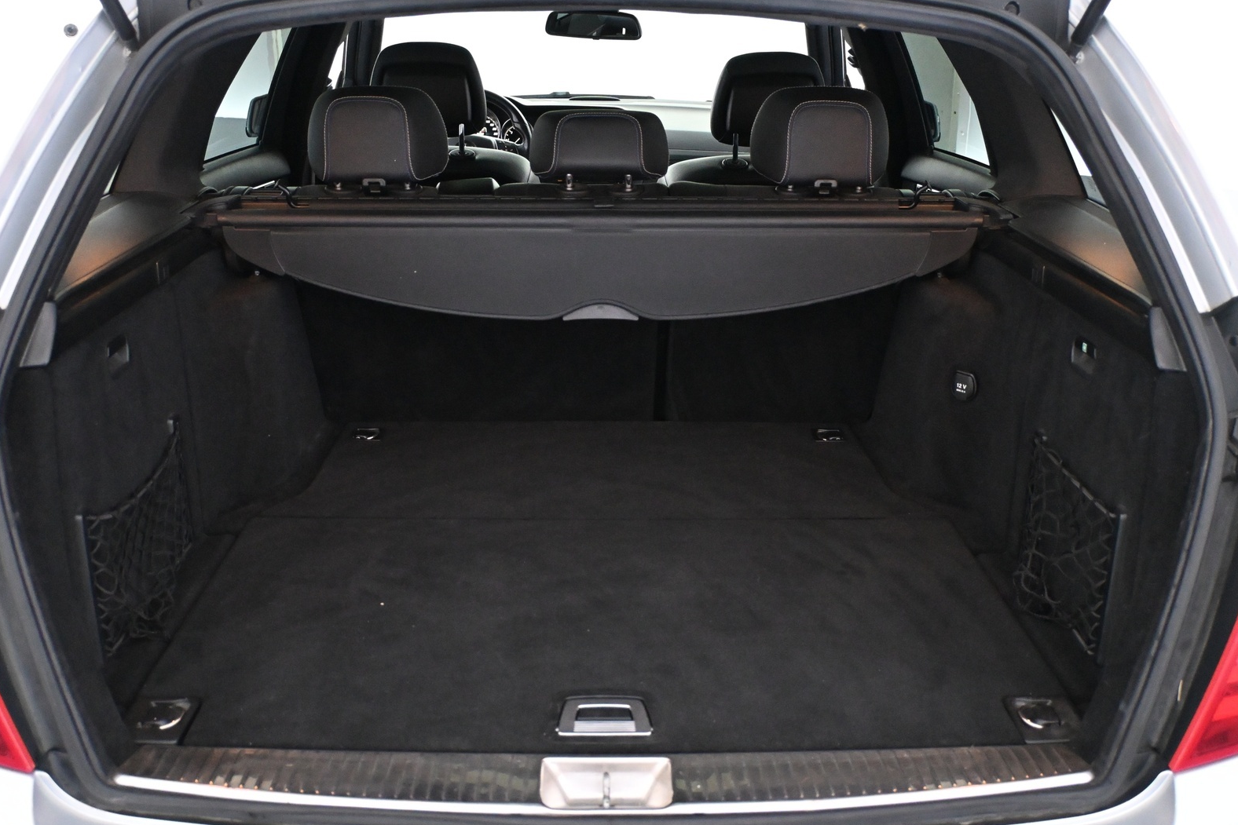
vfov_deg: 35.9
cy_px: 417
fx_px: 1272
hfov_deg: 51.9
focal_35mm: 37
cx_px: 606
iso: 5600
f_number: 4.2
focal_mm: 24
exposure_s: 1/60
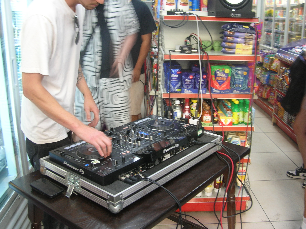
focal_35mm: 36
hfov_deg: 51.4
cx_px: 153
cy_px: 114
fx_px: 318
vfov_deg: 39.6
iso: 50
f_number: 2.7
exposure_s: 1/10.5
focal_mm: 6
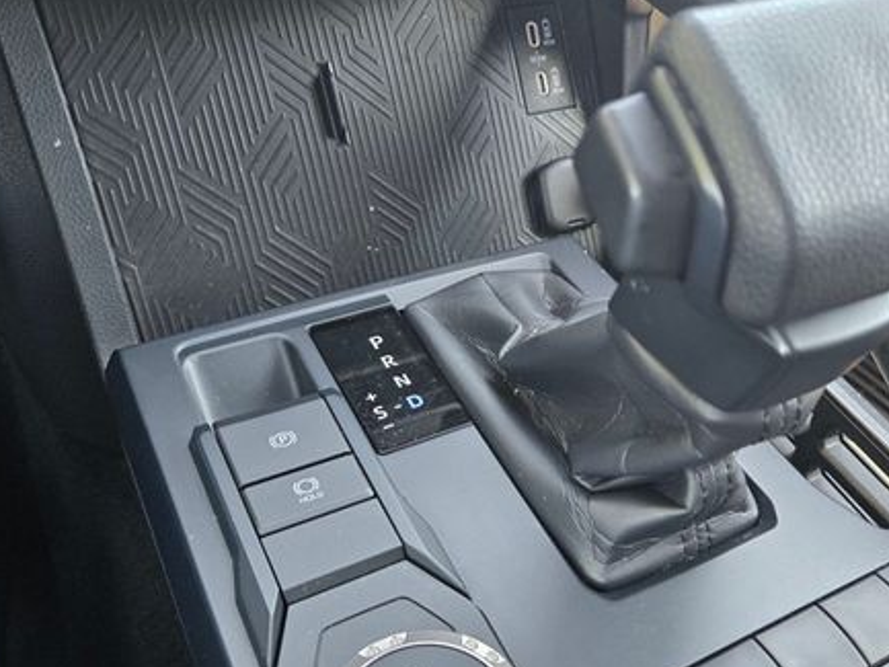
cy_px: 382
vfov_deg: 41.7
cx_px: 532
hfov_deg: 53.6
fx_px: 873
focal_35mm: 34
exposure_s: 1/120
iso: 250
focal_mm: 5.4
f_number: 1.8
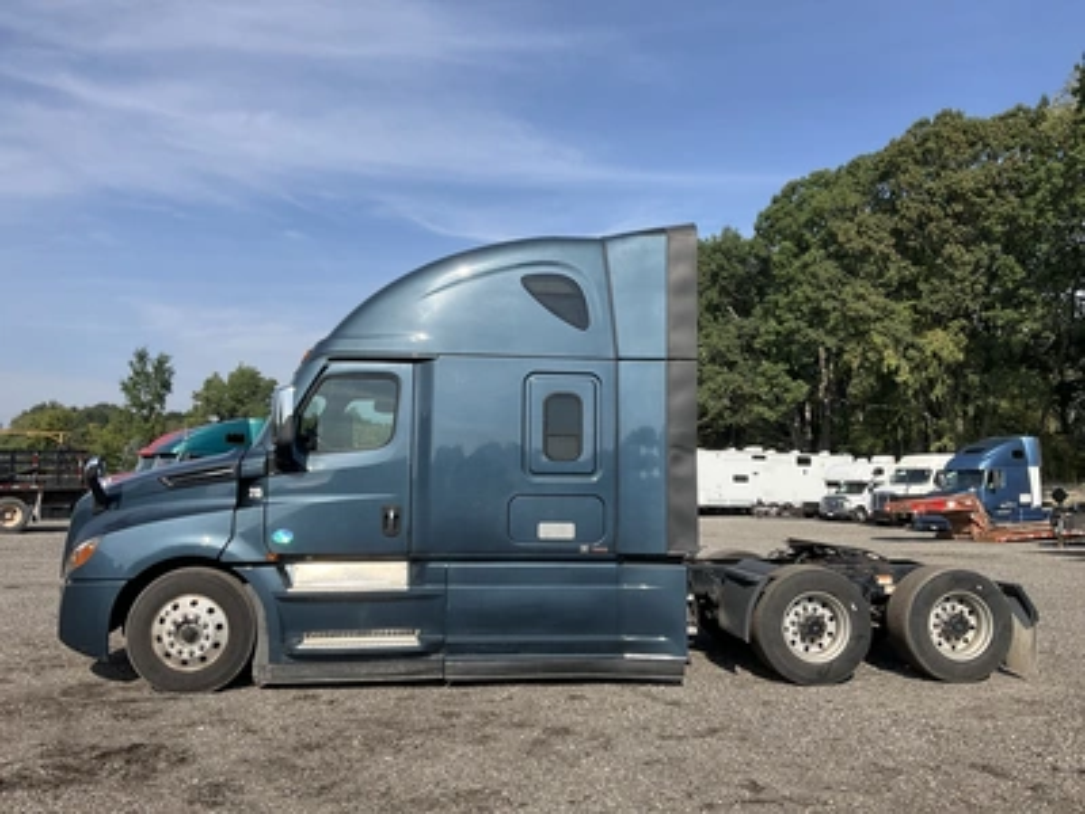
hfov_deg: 61.7
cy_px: 407
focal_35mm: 29
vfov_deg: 48.2
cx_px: 542
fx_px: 909
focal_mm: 3
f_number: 1.8
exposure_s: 1/1786
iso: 25
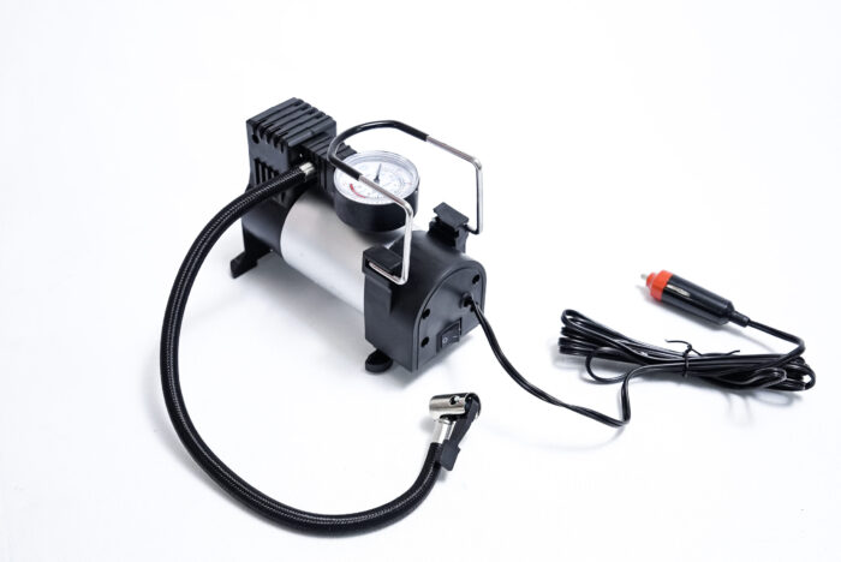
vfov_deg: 28.1
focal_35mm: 48
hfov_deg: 41.1
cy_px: 281
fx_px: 1122
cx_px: 420
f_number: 8
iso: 3200
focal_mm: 48
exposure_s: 1/250
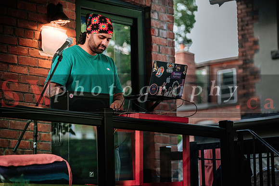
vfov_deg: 9.3
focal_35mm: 147
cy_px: 93
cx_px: 140
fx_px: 1139
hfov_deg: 14.0
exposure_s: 1/200
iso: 800
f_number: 2.8
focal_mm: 98.2
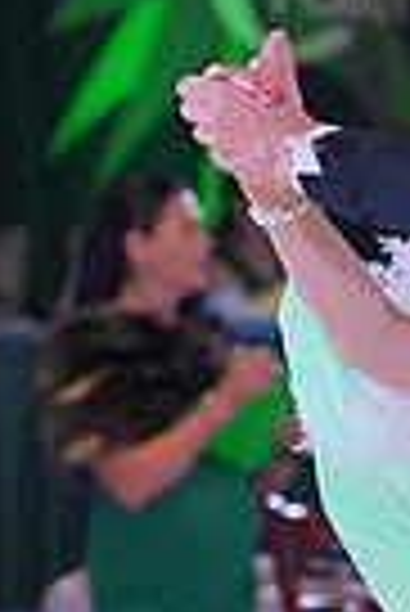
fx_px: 8707
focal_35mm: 511
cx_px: 638
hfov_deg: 2.7
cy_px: 918
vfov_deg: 4.0
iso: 2500
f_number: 4
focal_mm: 120
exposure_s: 1/400
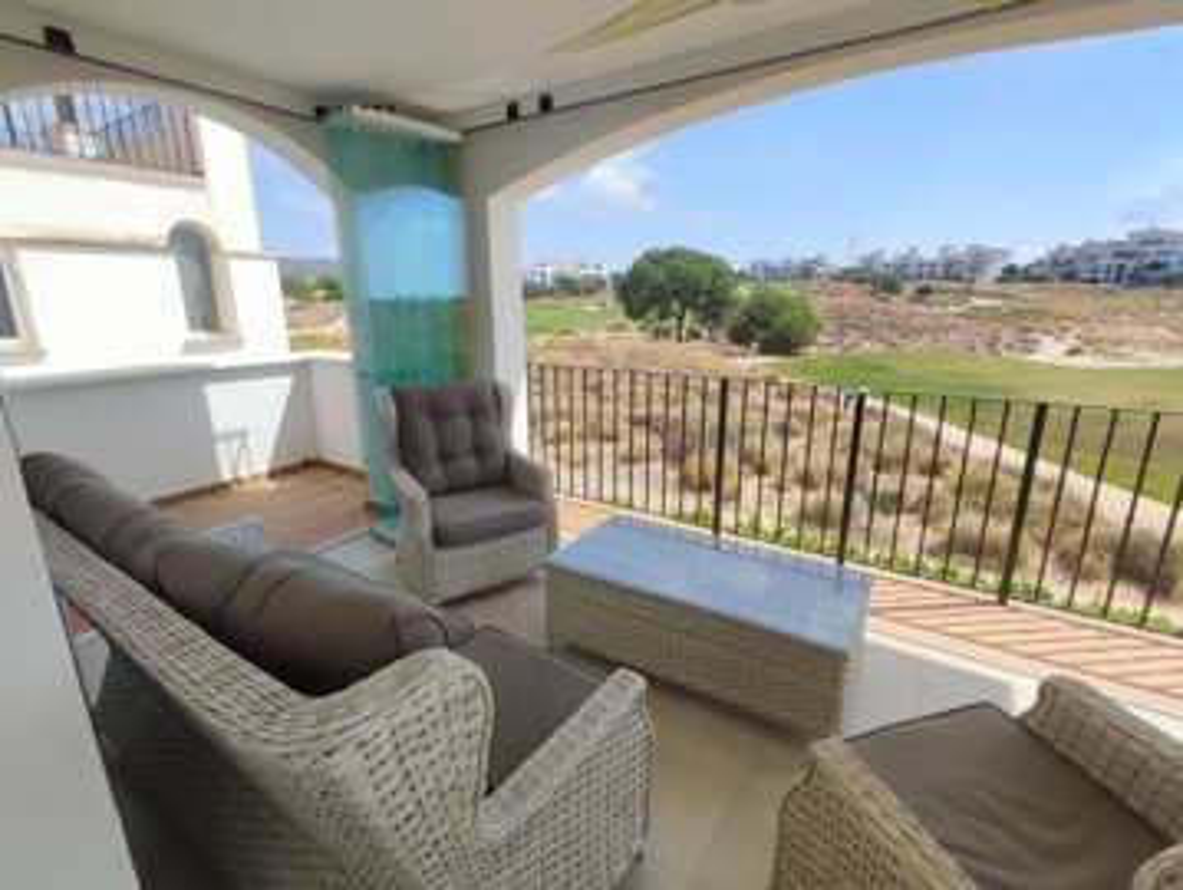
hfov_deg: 94.4
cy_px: 445
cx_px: 592
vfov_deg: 78.2
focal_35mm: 16
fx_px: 547
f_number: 2.2
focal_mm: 1.65
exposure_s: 1/1421
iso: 50
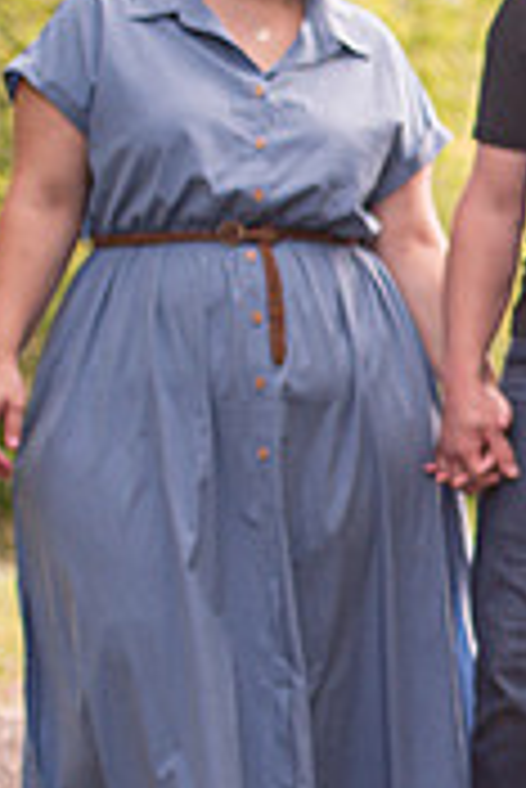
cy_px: 661
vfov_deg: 7.4
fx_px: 6058
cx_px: 1104
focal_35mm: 277
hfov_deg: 4.9
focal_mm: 70
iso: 400
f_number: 3.2
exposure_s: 1/1000
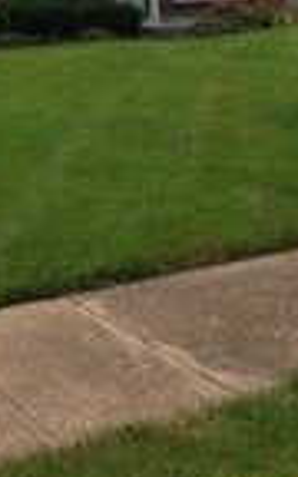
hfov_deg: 18.7
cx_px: 10
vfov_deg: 27.3
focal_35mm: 68
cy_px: -63
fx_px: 884
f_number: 8
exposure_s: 1/320
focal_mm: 10
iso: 100
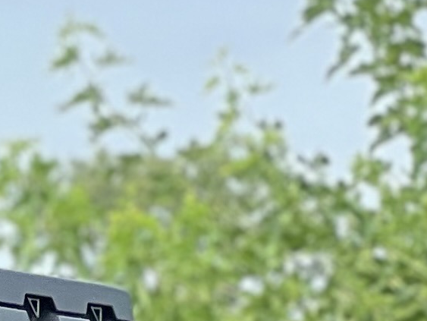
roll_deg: -0.2
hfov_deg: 3.5
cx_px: -1100
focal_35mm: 551
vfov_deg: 2.7
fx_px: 6801
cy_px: 472
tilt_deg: +2.4
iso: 25
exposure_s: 1/187
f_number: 2.8
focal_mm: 9
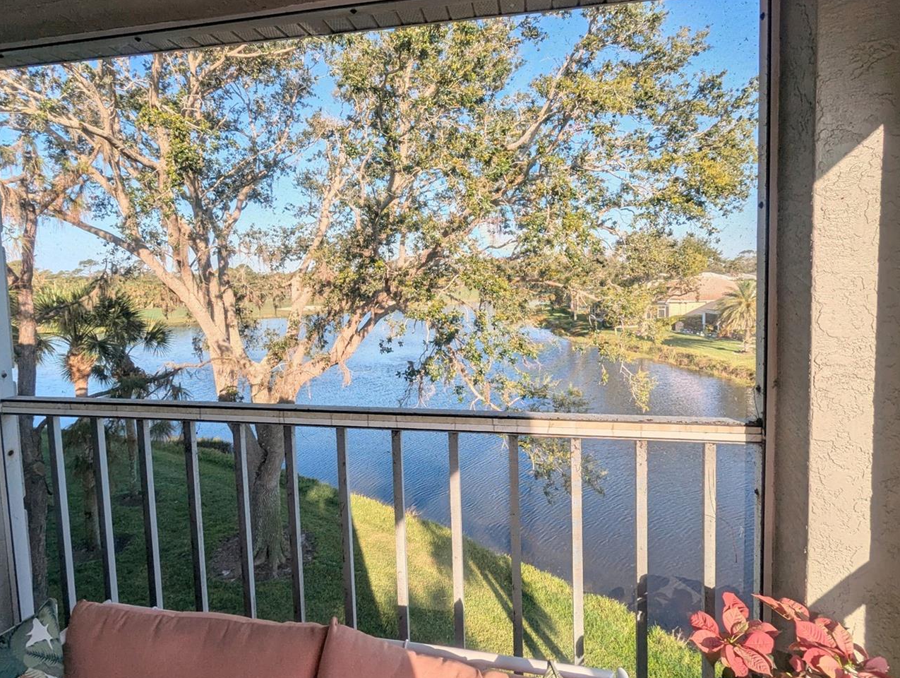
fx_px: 521
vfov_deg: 66.0
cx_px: 437
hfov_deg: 81.6
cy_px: 308
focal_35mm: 20
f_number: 2.2
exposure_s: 1/877
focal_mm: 2.35
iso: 50
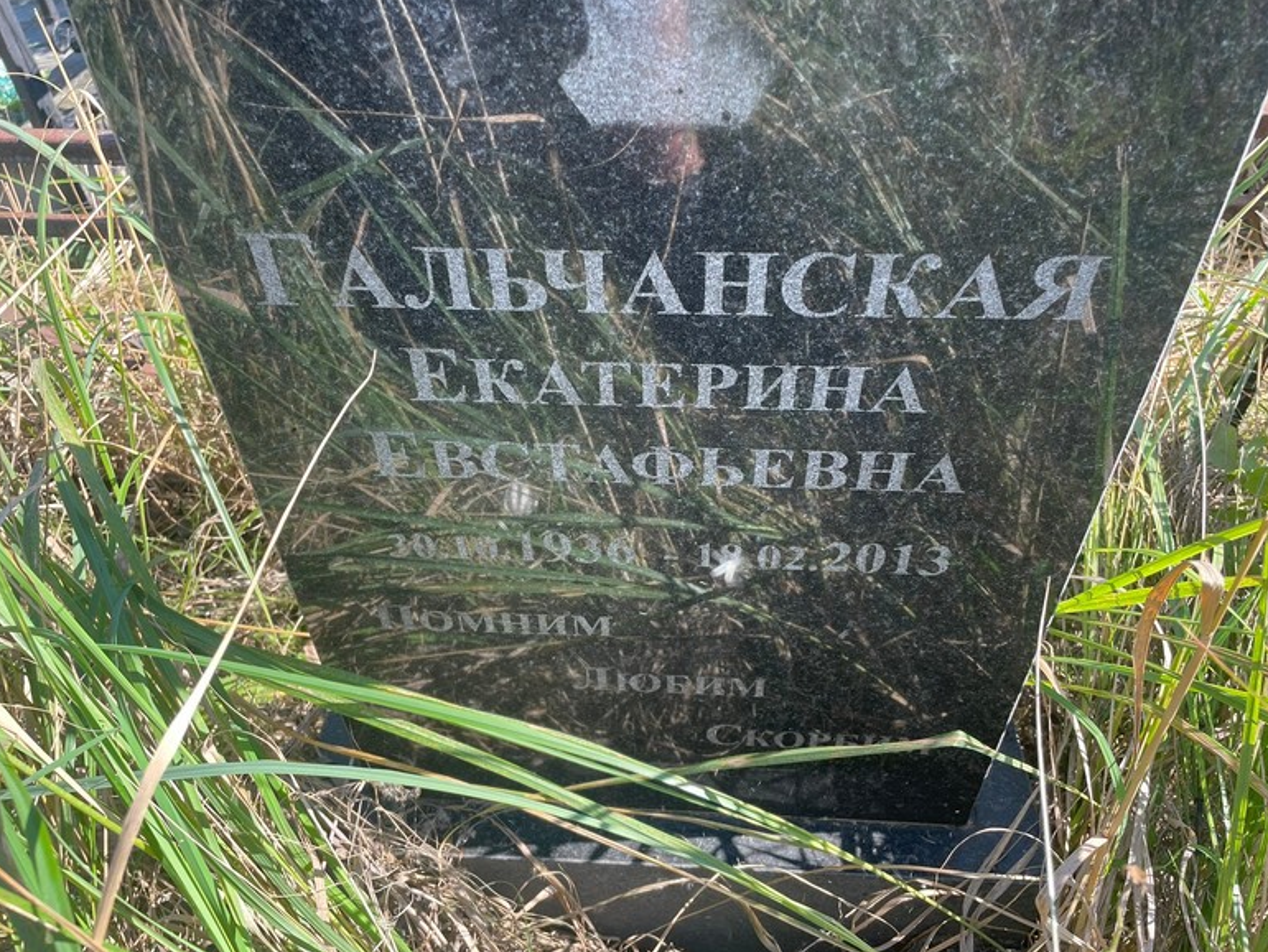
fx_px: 989
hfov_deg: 65.3
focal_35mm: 27
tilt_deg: -43.8
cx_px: 649
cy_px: 484
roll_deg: +4.9
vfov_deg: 51.4
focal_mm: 4.2
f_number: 1.6
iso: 32
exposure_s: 1/452
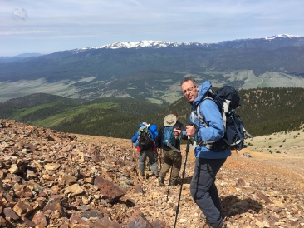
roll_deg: +3.6
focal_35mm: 29
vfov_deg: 48.2
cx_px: 152
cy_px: 114
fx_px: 255
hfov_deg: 61.7
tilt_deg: -17.1
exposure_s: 1/1789
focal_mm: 4.15
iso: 25
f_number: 2.2
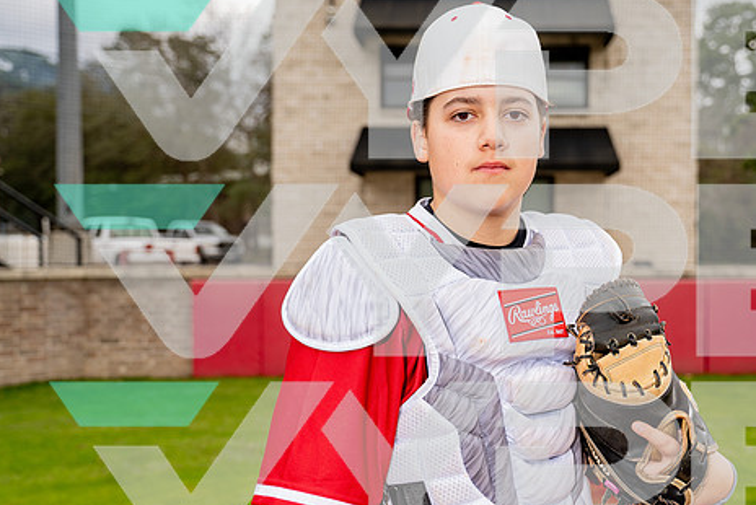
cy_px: 271
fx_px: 1051
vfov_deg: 27.0
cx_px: 469
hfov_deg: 39.3
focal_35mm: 50
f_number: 4
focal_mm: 40
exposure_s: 1/250
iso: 100
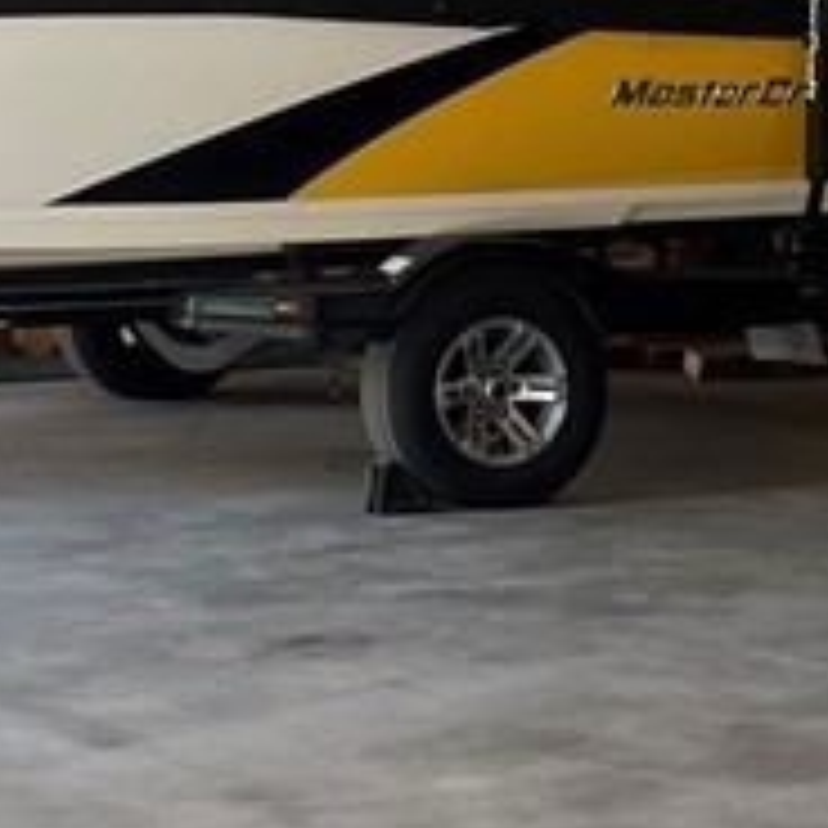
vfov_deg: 13.4
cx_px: -36
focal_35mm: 128
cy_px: -29
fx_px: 3464
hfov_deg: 13.4
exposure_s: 1/121
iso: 32
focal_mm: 4.2
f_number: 1.6
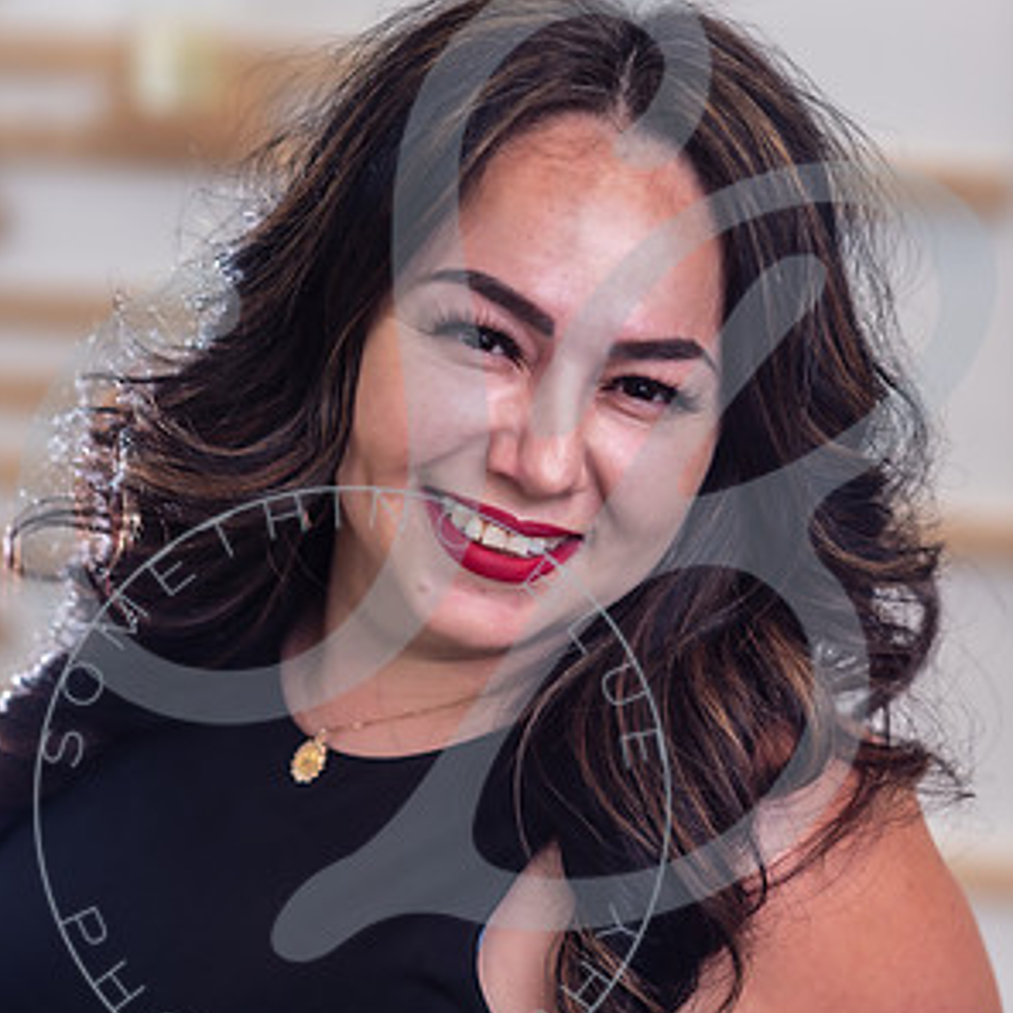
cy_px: 544
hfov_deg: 15.8
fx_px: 3642
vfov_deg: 15.8
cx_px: 506
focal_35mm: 110
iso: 100
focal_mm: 85
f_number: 2.8
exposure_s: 1/160
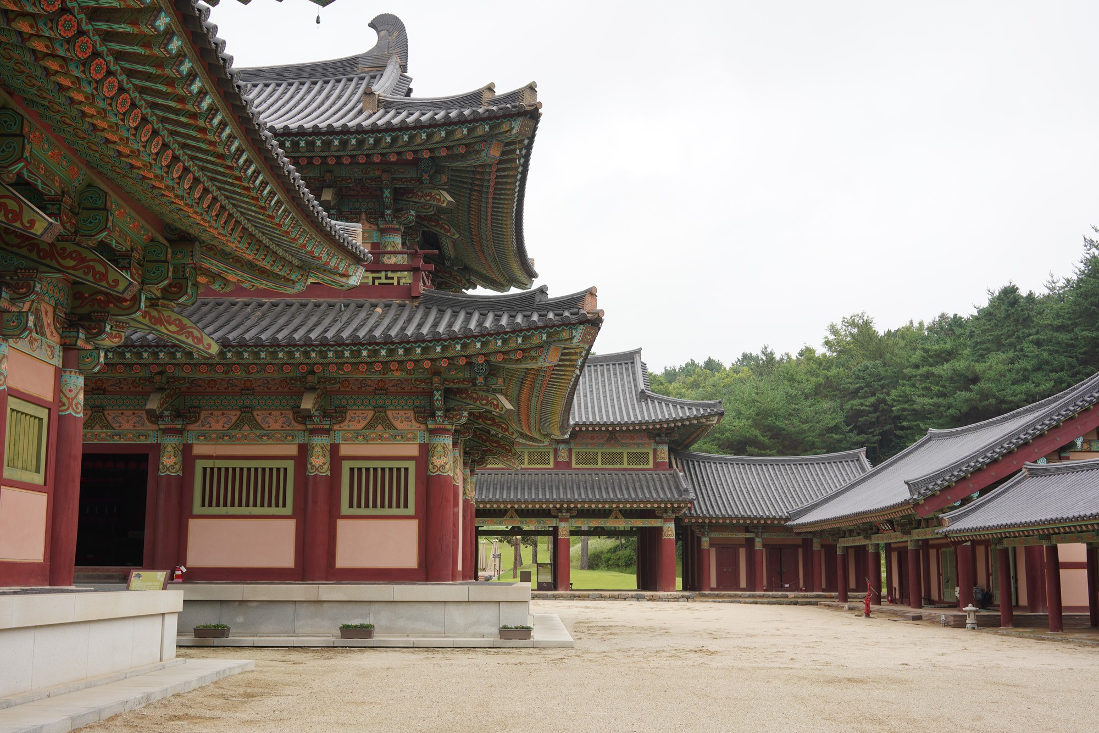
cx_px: 550
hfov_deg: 54.4
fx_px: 1069
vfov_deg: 37.9
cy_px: 366
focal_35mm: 35
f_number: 8
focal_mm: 35
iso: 200
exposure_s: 1/80
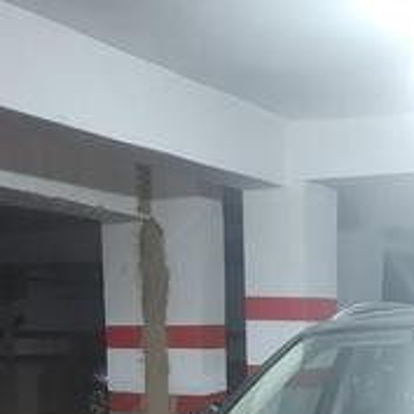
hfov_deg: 22.6
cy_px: 497
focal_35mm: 75
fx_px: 1015
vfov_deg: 21.4
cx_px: 351
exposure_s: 1/10
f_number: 1.8
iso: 200
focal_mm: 6.4
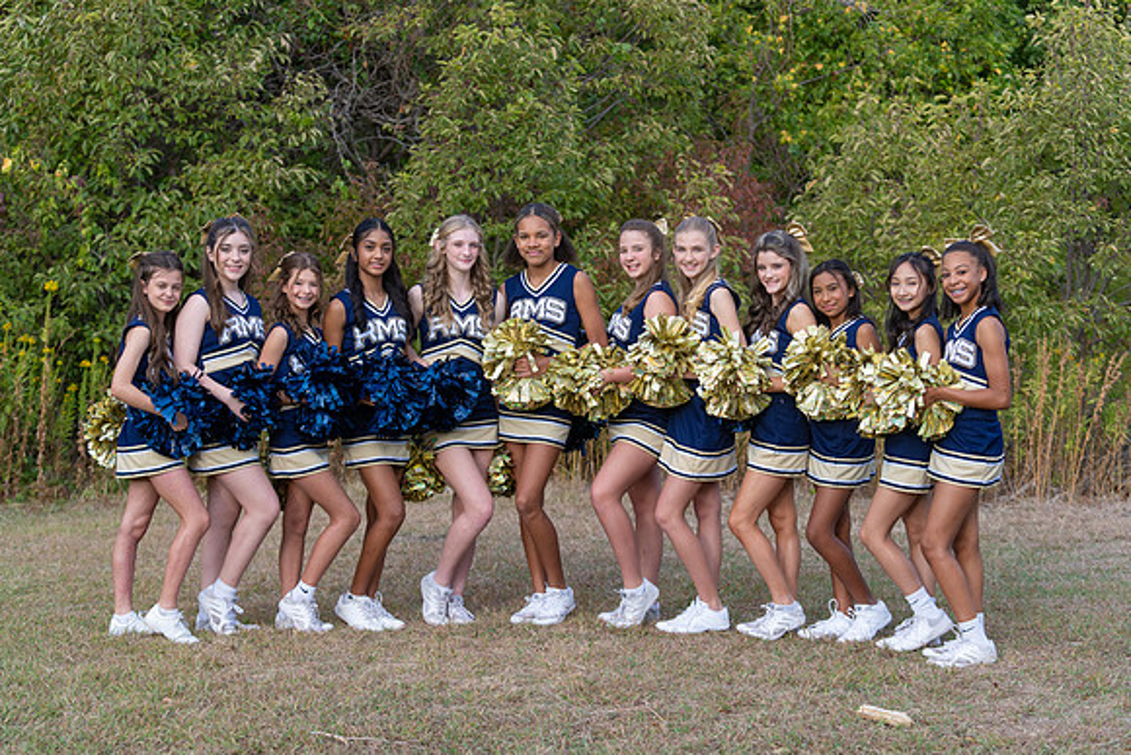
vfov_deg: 19.5
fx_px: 2200
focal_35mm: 70
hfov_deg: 28.8
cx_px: 566
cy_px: 378
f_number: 3.5
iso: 125
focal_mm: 70
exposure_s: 1/400
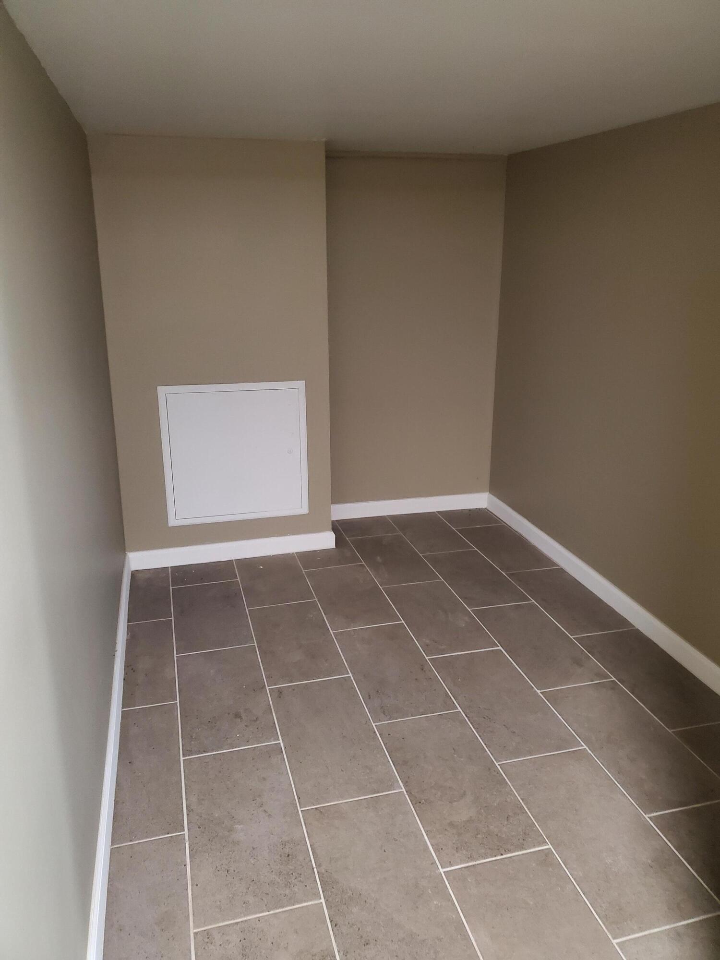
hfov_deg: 53.1
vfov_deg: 67.3
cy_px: 480
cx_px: 360
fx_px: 721
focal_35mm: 26
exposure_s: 1/30
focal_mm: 4.3
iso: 640
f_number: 1.5
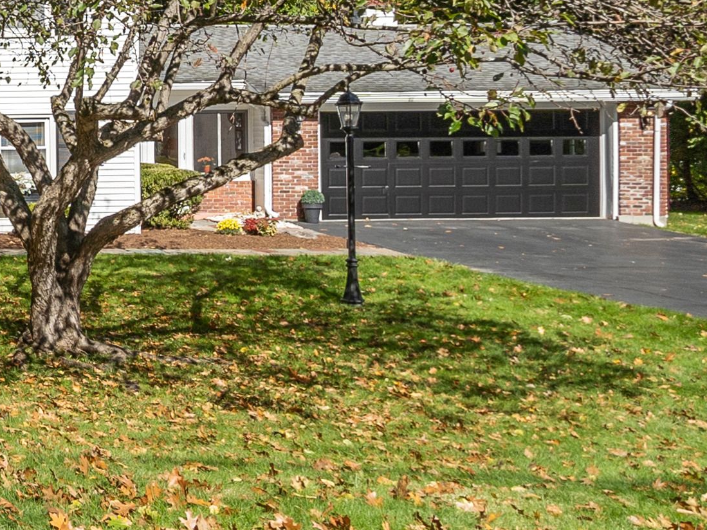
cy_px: 87
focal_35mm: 62
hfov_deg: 25.8
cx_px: -256
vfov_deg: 23.2
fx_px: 1266
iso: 100
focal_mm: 12
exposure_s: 1/320
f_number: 7.1
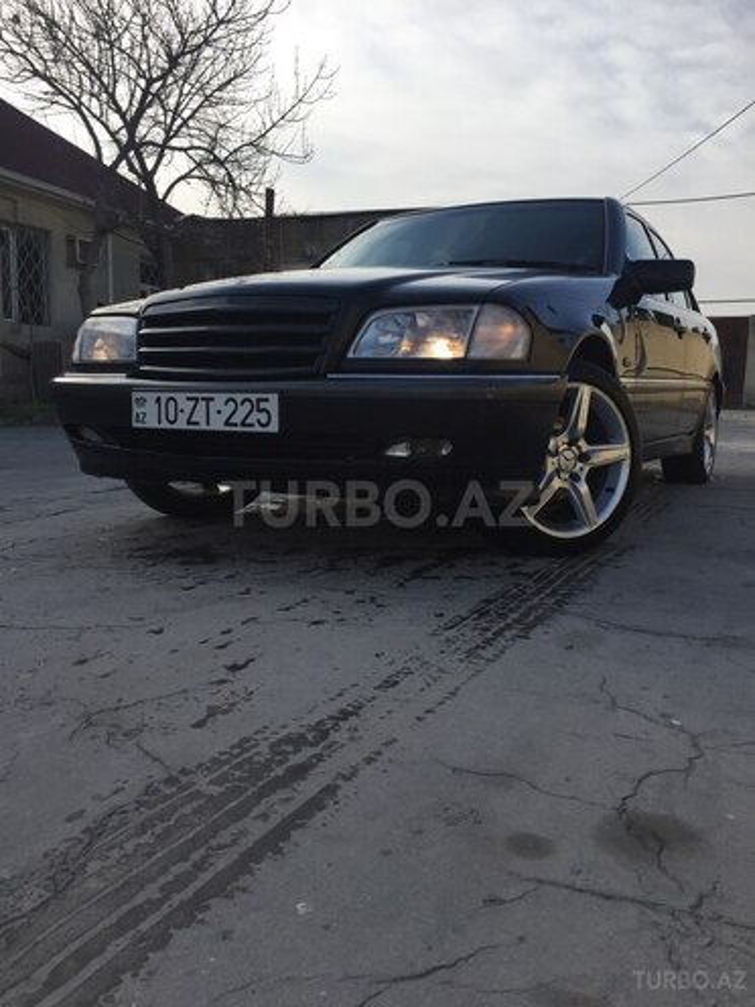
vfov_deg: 61.7
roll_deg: -1.7
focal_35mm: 29
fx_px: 843
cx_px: 378
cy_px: 504
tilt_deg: -5.2
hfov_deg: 48.2
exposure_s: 1/1236
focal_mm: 4.15
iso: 32
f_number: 2.2
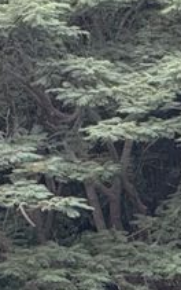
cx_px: 289
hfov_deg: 1.8
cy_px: 219
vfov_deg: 2.9
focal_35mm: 723
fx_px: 5702
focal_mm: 15.66
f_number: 2.8
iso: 250
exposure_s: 1/60
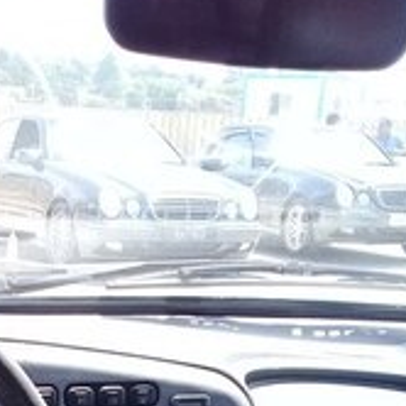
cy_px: 570
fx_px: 1088
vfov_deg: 19.1
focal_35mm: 82
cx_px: -10
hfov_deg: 20.4
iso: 50
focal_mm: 3.3
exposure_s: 1/202
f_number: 2.2
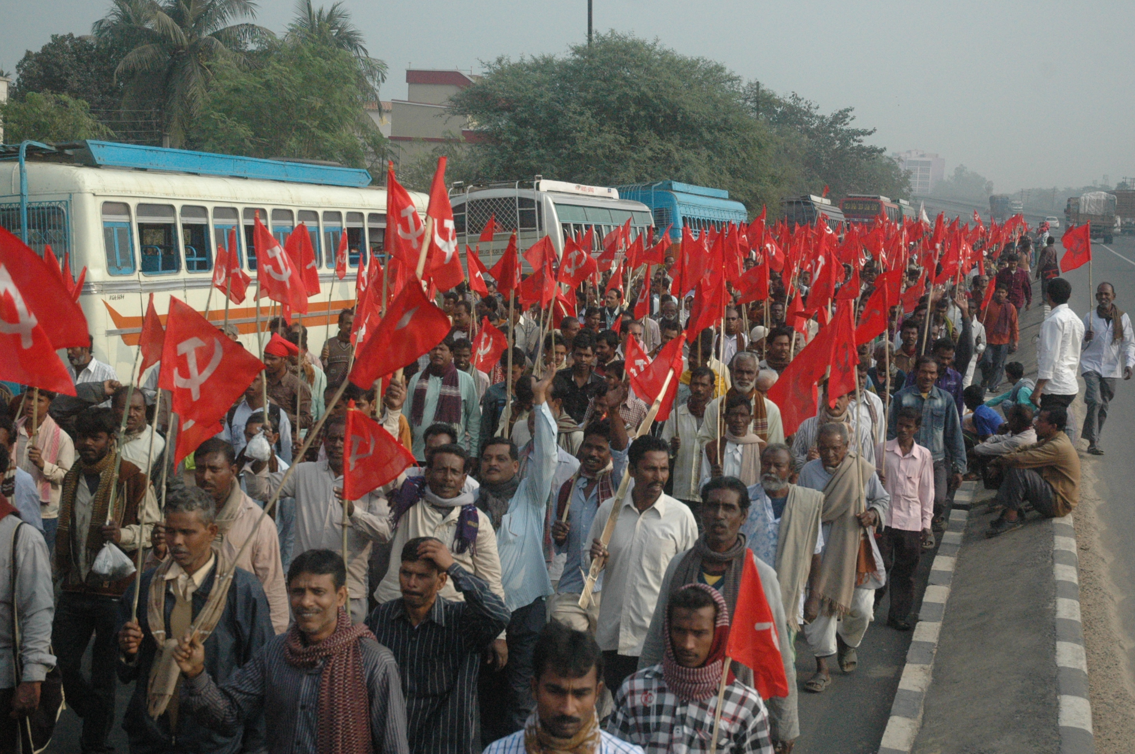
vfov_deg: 25.7
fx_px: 1653
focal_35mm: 52
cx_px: 568
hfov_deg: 37.9
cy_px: 377
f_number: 5.6
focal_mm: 35
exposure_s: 1/4000
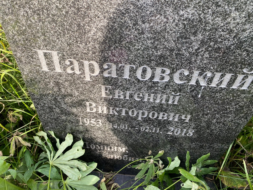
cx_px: 126
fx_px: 190
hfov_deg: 67.3
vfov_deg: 53.1
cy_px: 95
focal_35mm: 26
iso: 32
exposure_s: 1/128
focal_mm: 4.25
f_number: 1.8
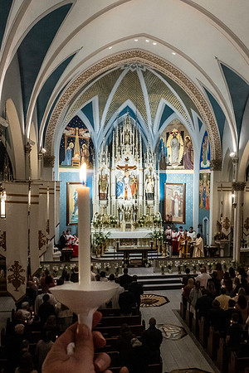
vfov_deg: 49.6
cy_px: 201
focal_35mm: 39
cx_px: 158
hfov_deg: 34.1
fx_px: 403
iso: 5000
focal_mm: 24
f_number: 13
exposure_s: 1/60
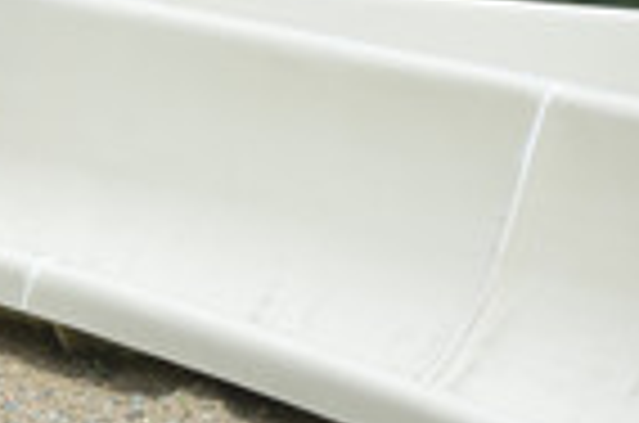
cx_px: -212
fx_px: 9758
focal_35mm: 551
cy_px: 205
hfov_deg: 3.7
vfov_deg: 2.5
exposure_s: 1/640
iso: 250
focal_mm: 195
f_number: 6.3
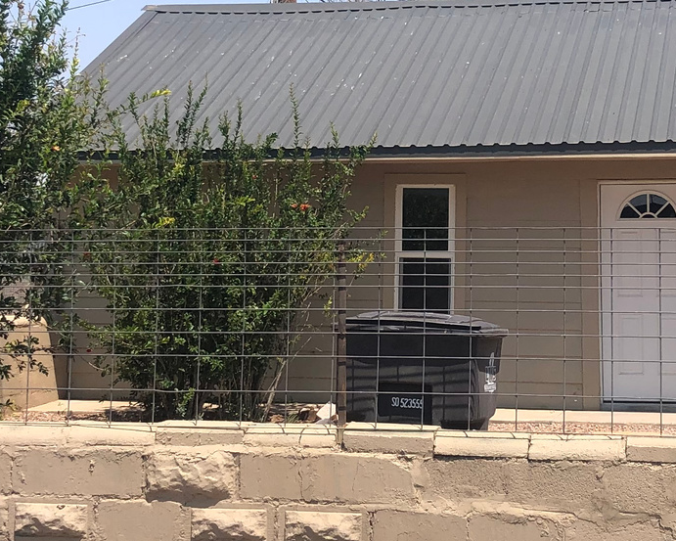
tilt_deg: +3.0
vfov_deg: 18.9
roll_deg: -1.0
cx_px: 471
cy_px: 164
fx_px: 1621
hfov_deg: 23.4
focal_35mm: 81
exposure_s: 1/2183
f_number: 1.8
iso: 20
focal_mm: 3.99
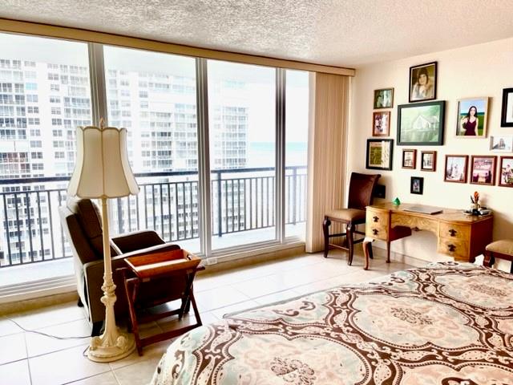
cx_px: 256
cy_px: 192
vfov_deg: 53.1
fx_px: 385
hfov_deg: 67.3
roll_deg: -0.3
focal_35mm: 26
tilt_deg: -7.0
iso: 32
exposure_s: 1/129
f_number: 1.6
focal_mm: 5.1
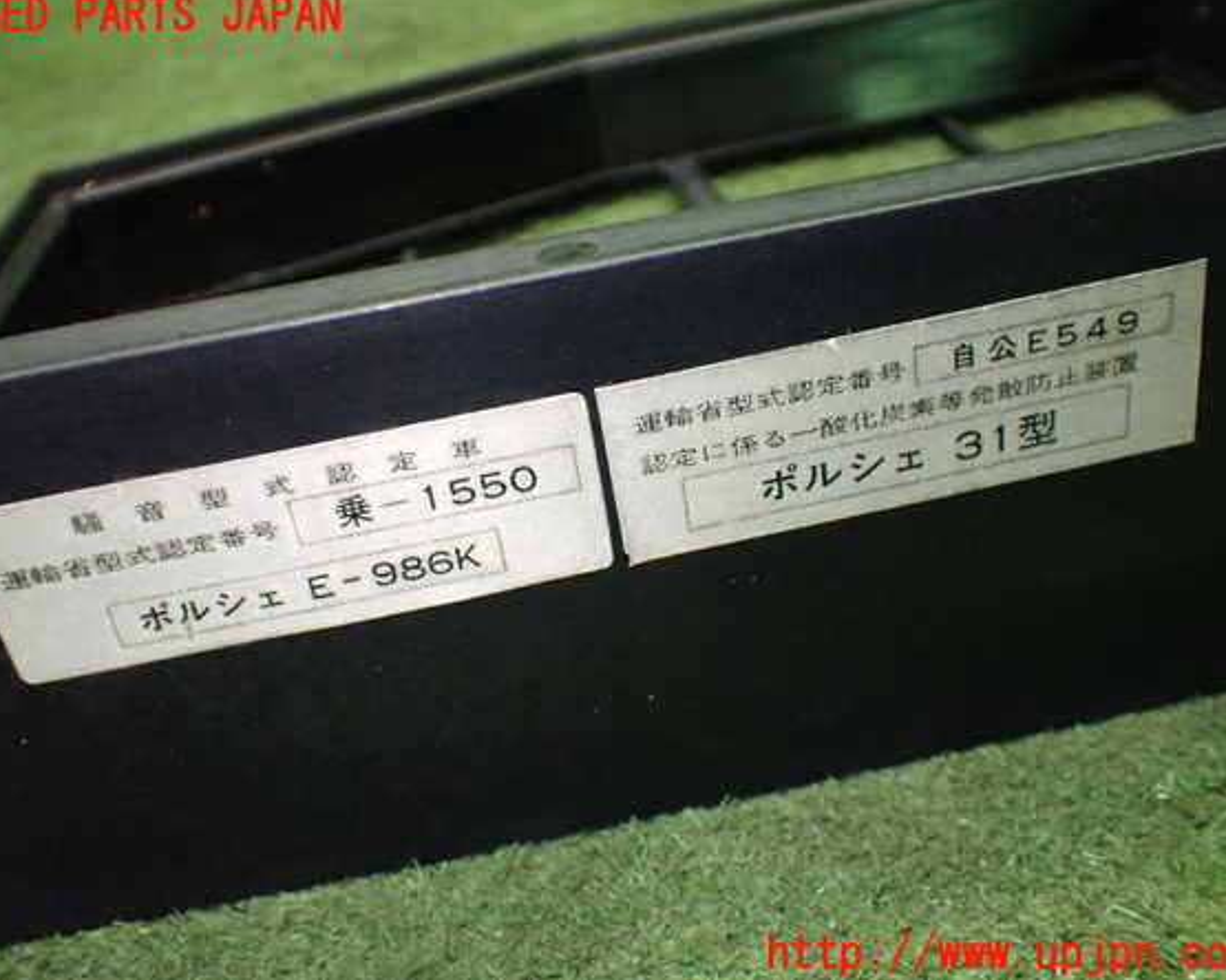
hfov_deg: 47.9
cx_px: 603
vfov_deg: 39.2
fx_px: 1379
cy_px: 486
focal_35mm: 38
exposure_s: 1/100
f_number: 2.5
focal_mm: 6.37
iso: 800
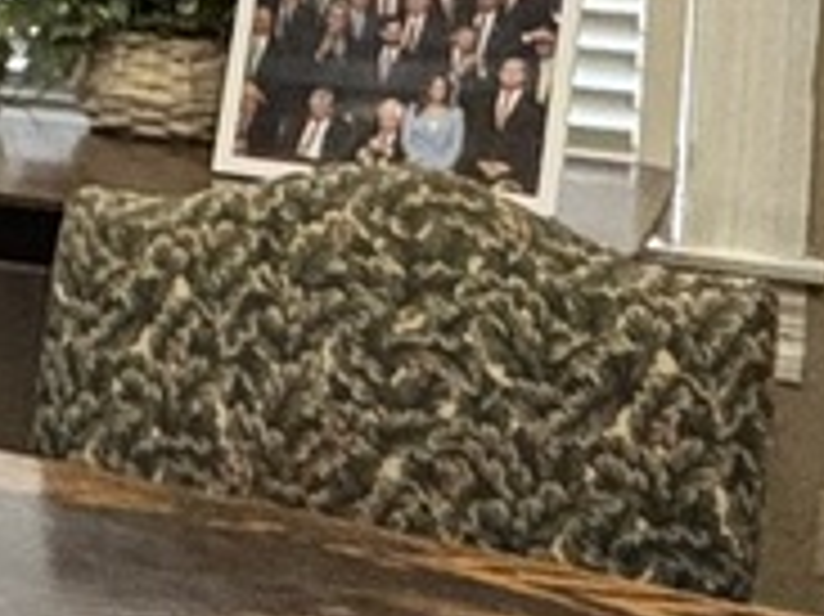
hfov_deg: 15.6
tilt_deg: -3.9
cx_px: -621
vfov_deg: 13.0
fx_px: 2617
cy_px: -189
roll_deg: -2.0
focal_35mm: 110
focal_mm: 2.22
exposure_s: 1/60
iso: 400
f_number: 2.2
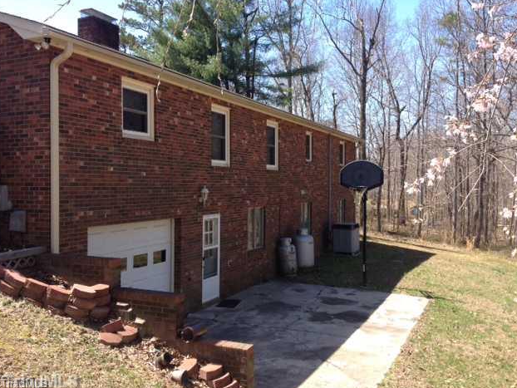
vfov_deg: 39.7
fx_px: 538
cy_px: 192
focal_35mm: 36
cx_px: 254
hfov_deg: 51.3
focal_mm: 4.28
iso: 50
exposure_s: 1/521
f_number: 2.4
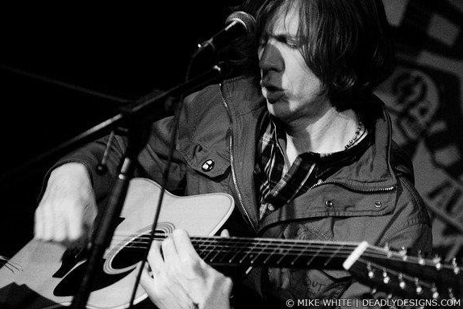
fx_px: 1364
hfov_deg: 19.3
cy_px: 154
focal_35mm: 106
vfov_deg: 12.9
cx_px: 231
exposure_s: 1/40
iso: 1600
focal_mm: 70
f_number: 2.8
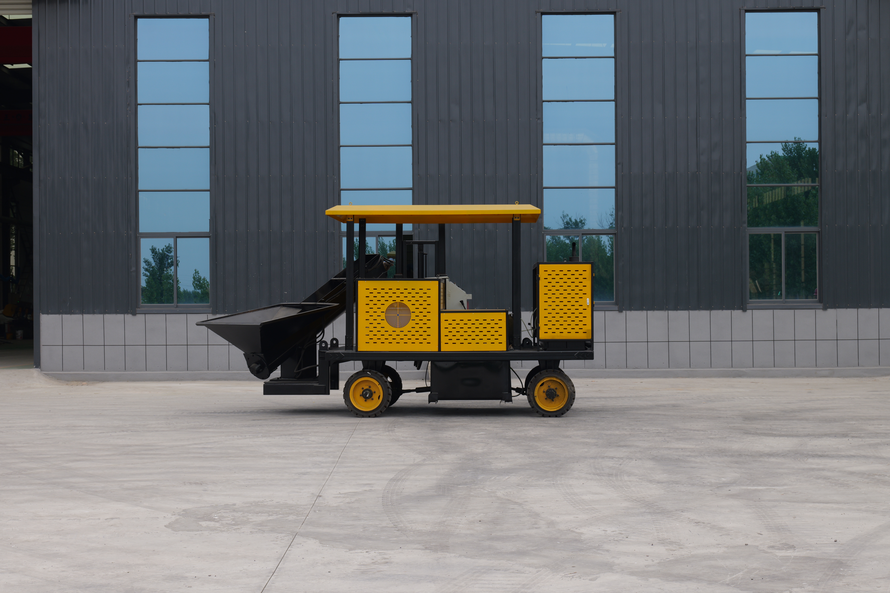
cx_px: 445
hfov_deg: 39.6
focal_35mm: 50
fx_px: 1236
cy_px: 296
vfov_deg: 27.0
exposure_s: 1/200
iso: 200
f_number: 10
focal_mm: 50
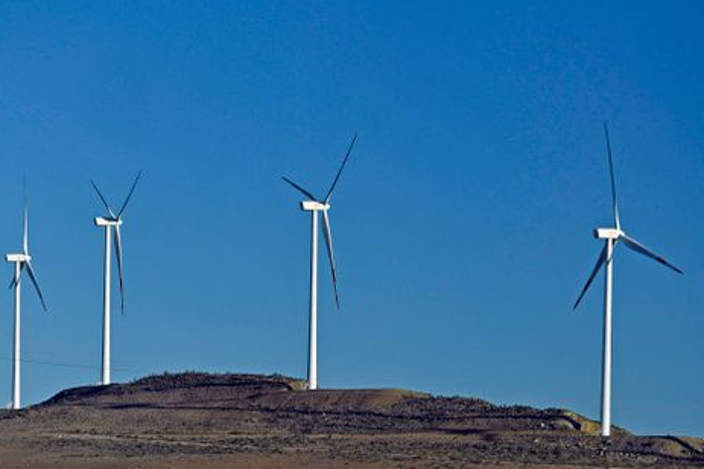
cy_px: 234
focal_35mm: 135
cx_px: 333
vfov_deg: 10.1
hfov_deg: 15.2
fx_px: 2638
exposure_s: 1/2000
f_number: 8
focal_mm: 122
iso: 400
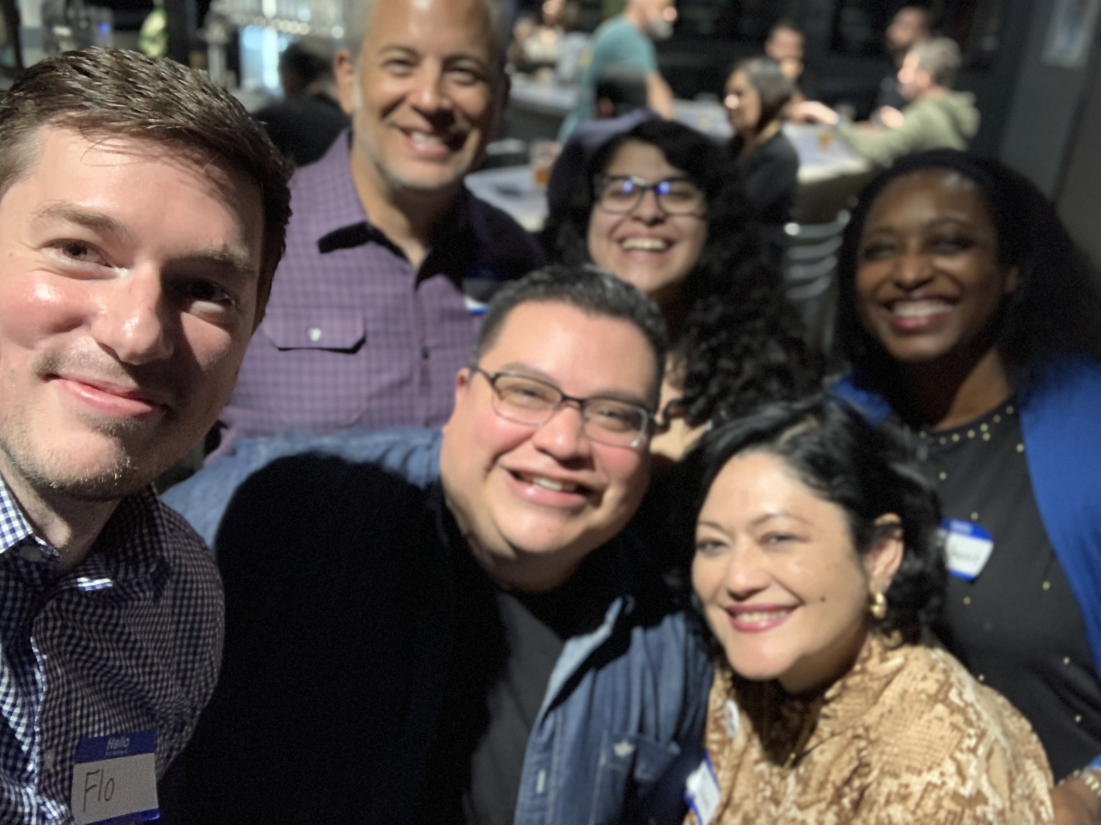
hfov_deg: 56.8
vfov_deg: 44.2
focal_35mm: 32
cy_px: 412
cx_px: 550
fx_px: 1018
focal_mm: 2.87
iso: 250
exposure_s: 1/30
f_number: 2.2
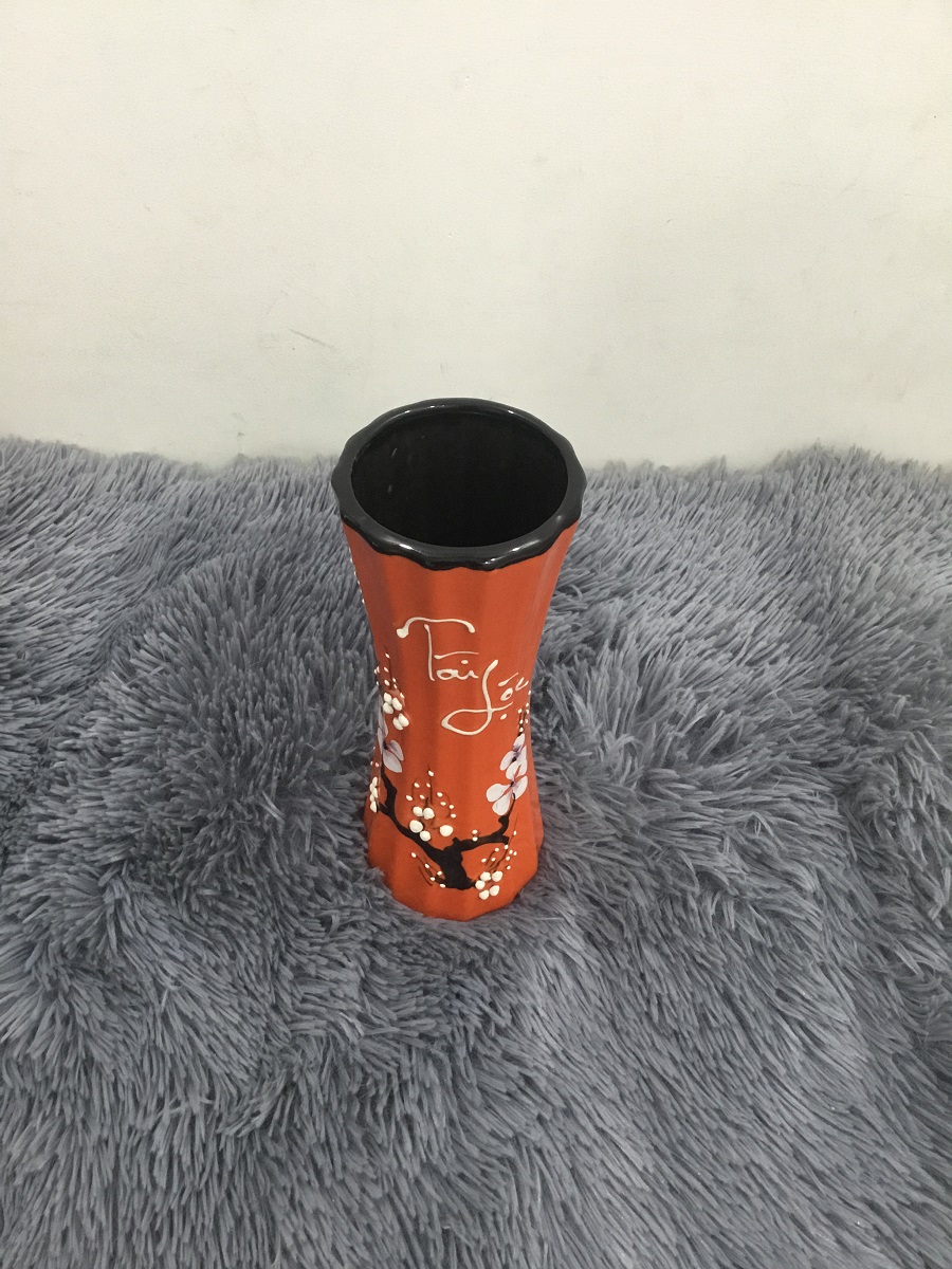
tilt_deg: -47.8
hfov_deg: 45.4
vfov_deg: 58.4
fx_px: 1137
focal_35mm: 31
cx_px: 476
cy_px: 634
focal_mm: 3.3
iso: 160
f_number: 2.4
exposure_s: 1/33
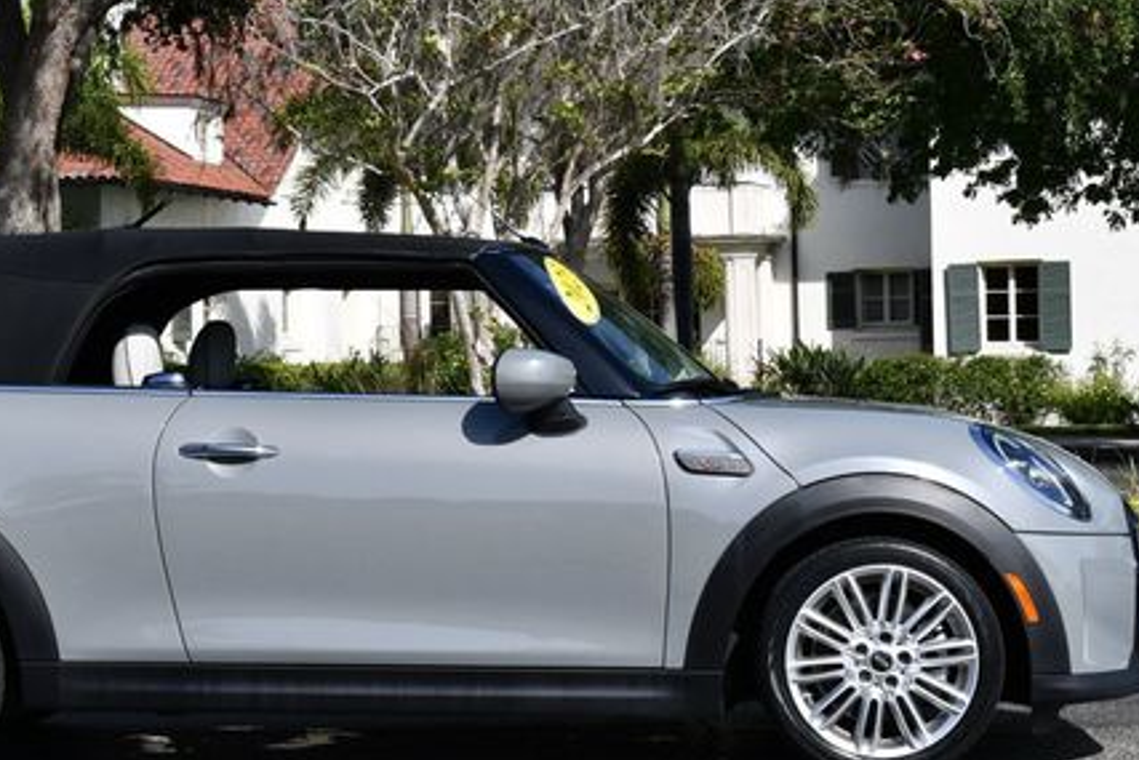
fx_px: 3038
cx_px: 413
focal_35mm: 96
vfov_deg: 14.3
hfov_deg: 21.2
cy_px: 291
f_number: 8
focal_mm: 32
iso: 100
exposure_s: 1/250
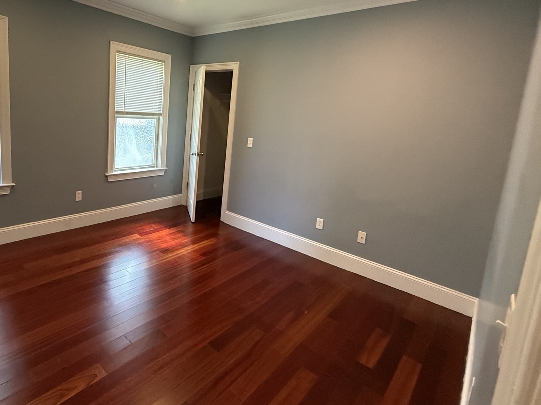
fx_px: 313
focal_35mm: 20
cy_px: 158
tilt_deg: -9.6
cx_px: 200
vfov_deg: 65.2
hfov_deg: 80.1
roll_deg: -4.8
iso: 640
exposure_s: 1/120
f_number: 2.2
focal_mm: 2.22
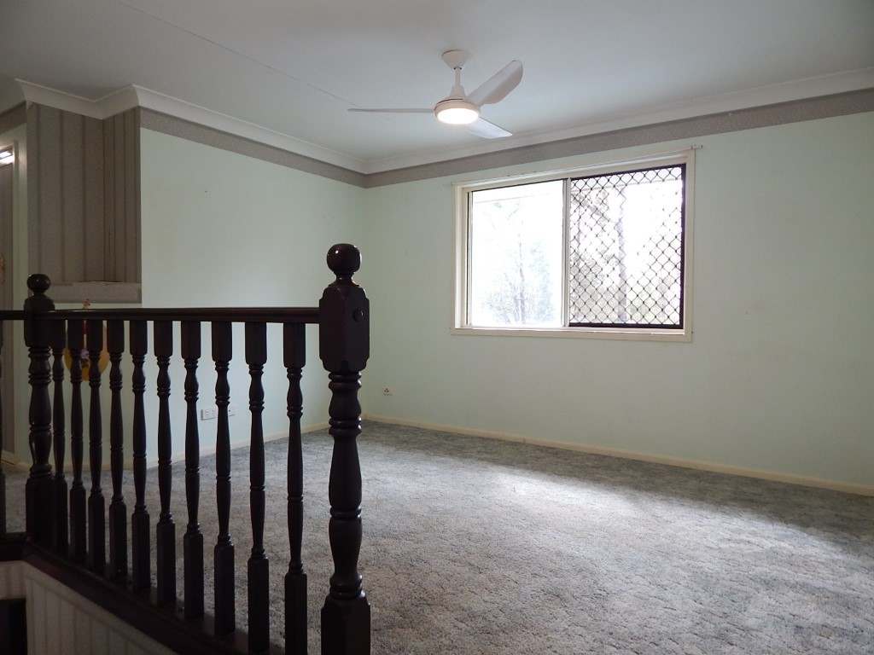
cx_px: 437
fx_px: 555
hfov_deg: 76.4
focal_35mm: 22
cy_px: 328
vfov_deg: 61.1
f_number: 3
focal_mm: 4
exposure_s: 1/50
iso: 125
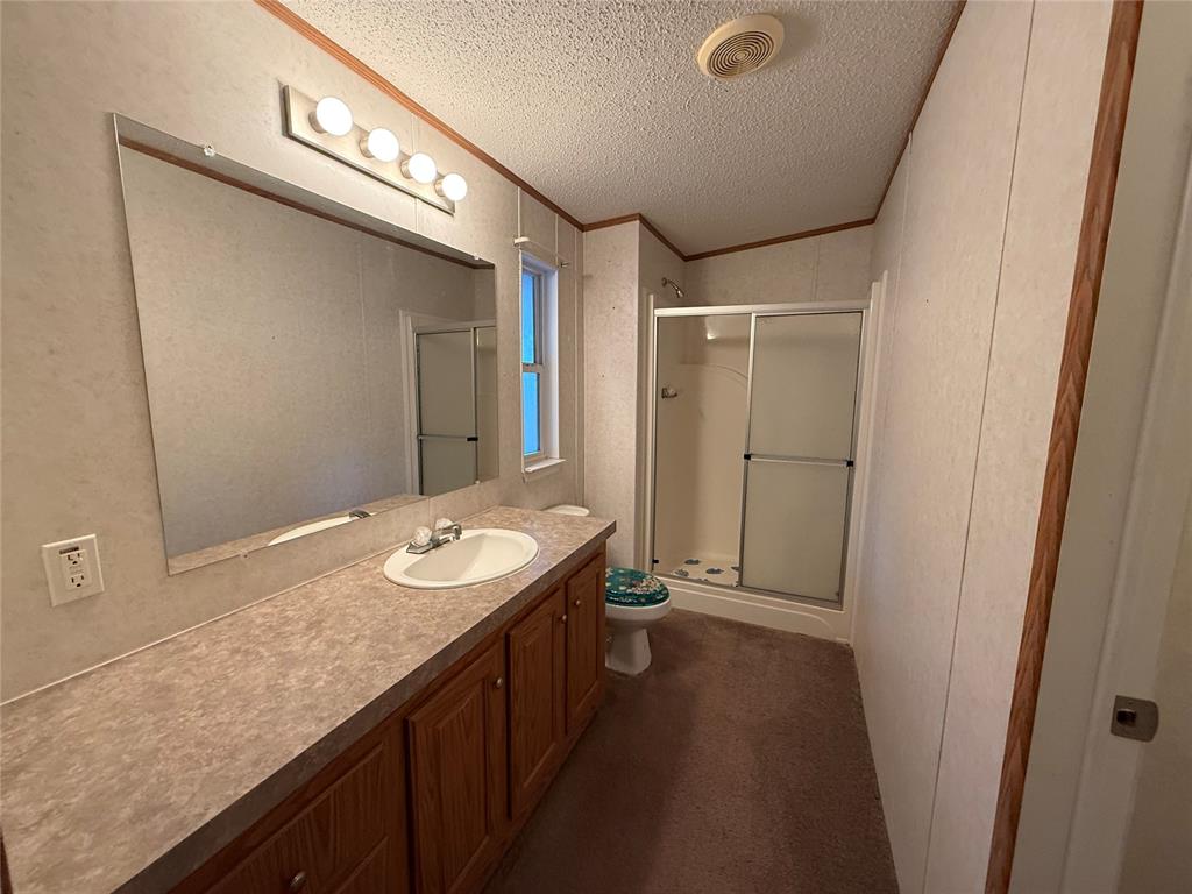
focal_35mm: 14
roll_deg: +0.3
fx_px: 482
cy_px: 447
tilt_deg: -6.9
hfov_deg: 102.1
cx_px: 596
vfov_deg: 85.7
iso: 320
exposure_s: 1/60
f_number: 2.2
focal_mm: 2.22
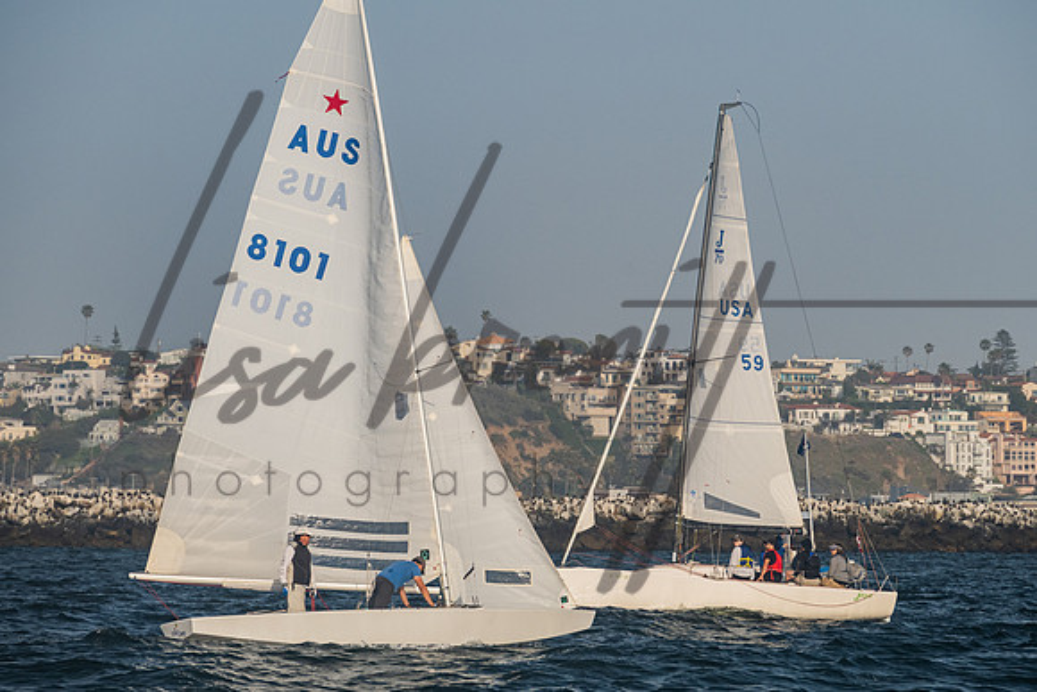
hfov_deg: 8.0
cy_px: 372
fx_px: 7370
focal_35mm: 256
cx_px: 543
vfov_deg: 5.4
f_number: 8
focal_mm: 200
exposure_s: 1/1000
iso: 400
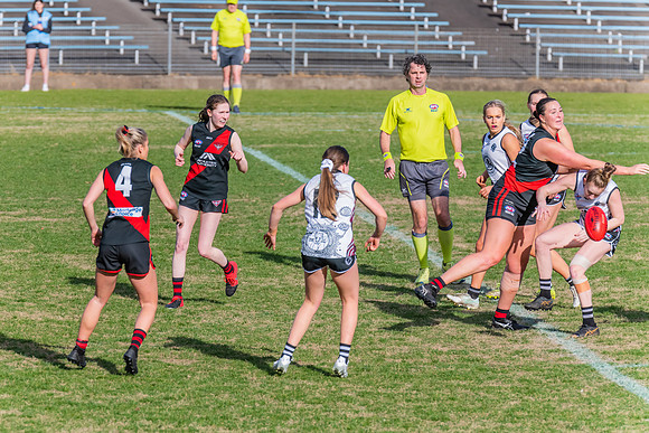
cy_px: 239
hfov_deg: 5.2
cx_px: 291
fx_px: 7161
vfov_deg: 3.5
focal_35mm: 397
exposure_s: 1/1250
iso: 800
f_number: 10
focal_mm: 360
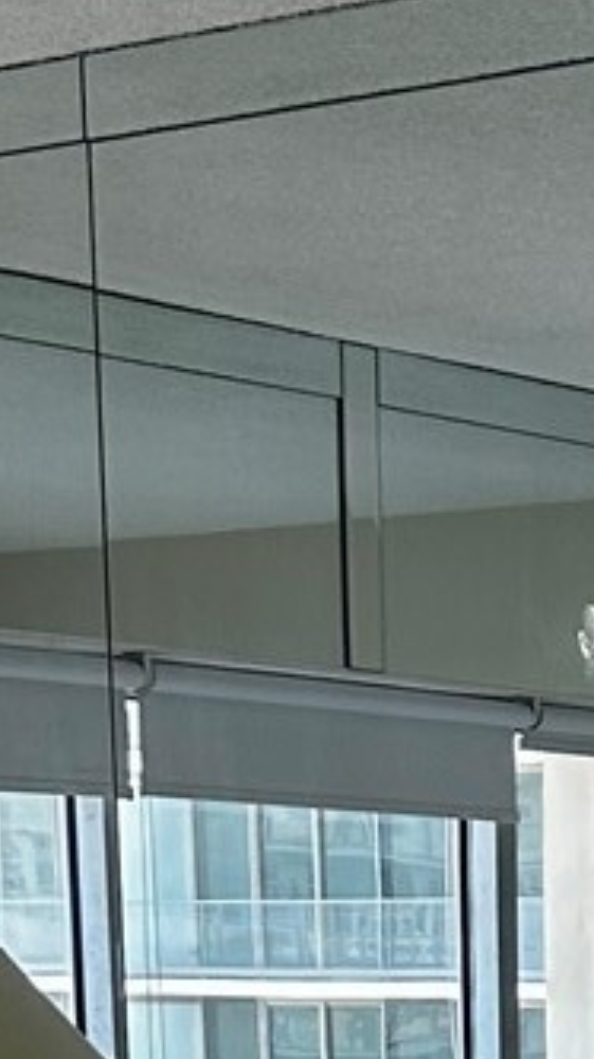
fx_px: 3813
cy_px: 1994
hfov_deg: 8.8
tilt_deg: -16.0
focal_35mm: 136
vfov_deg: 13.8
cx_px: 810
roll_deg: -1.3
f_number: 1.5
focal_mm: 5.7
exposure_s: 1/120
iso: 100
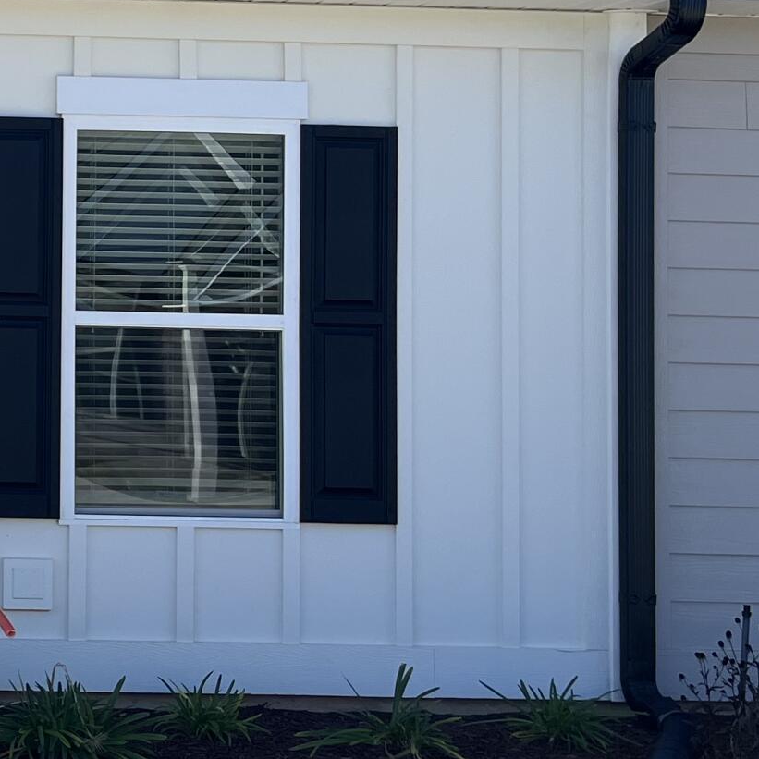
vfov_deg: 20.6
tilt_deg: +3.4
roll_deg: -1.4
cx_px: -508
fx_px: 2084
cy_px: 247
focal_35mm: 84
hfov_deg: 17.6
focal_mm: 5.1
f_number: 1.6
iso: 50
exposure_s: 1/1890
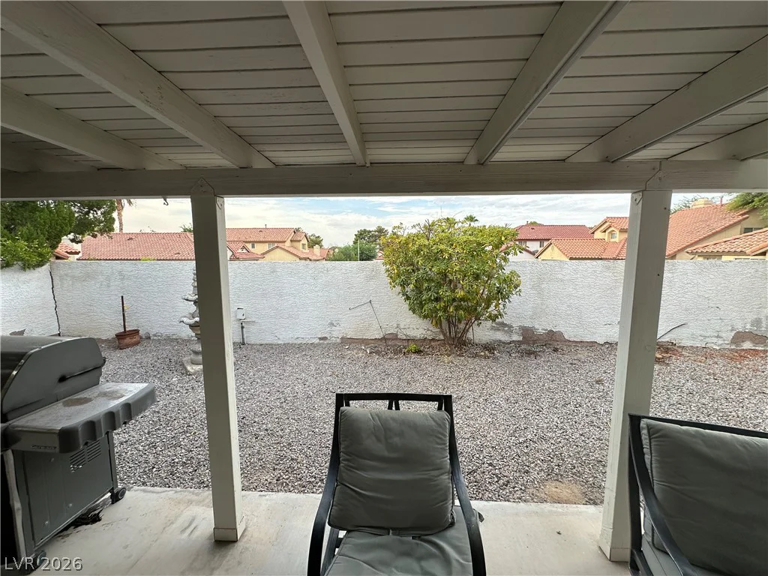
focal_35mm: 14
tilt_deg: -5.3
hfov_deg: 102.1
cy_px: 288
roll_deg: +0.5
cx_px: 384
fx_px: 311
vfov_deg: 85.7
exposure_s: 1/471
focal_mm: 2.22
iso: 40
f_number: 2.2
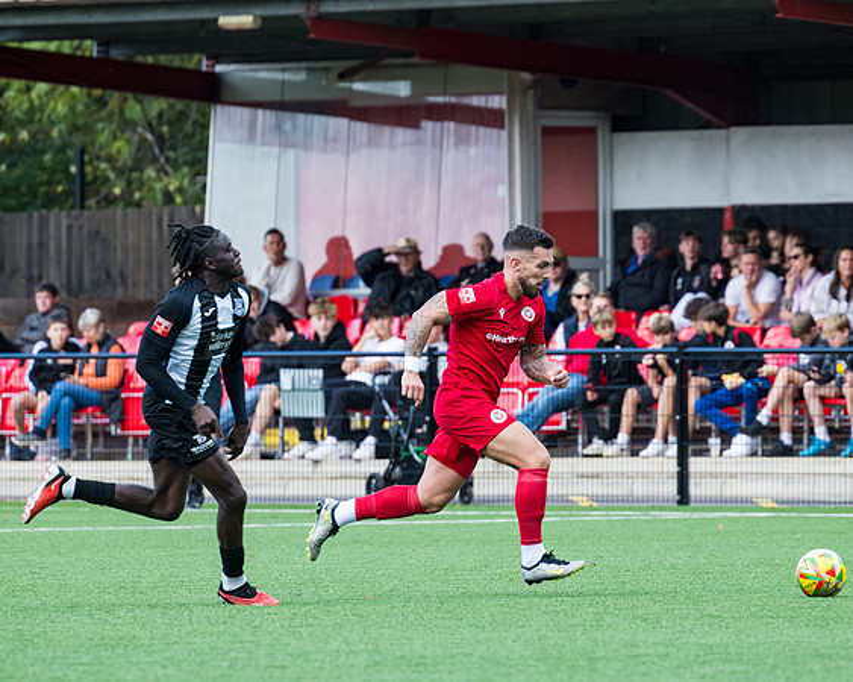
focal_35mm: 435
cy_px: 342
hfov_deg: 4.4
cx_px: 377
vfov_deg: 3.6
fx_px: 10988
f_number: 4.5
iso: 800
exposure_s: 1/1250
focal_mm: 250
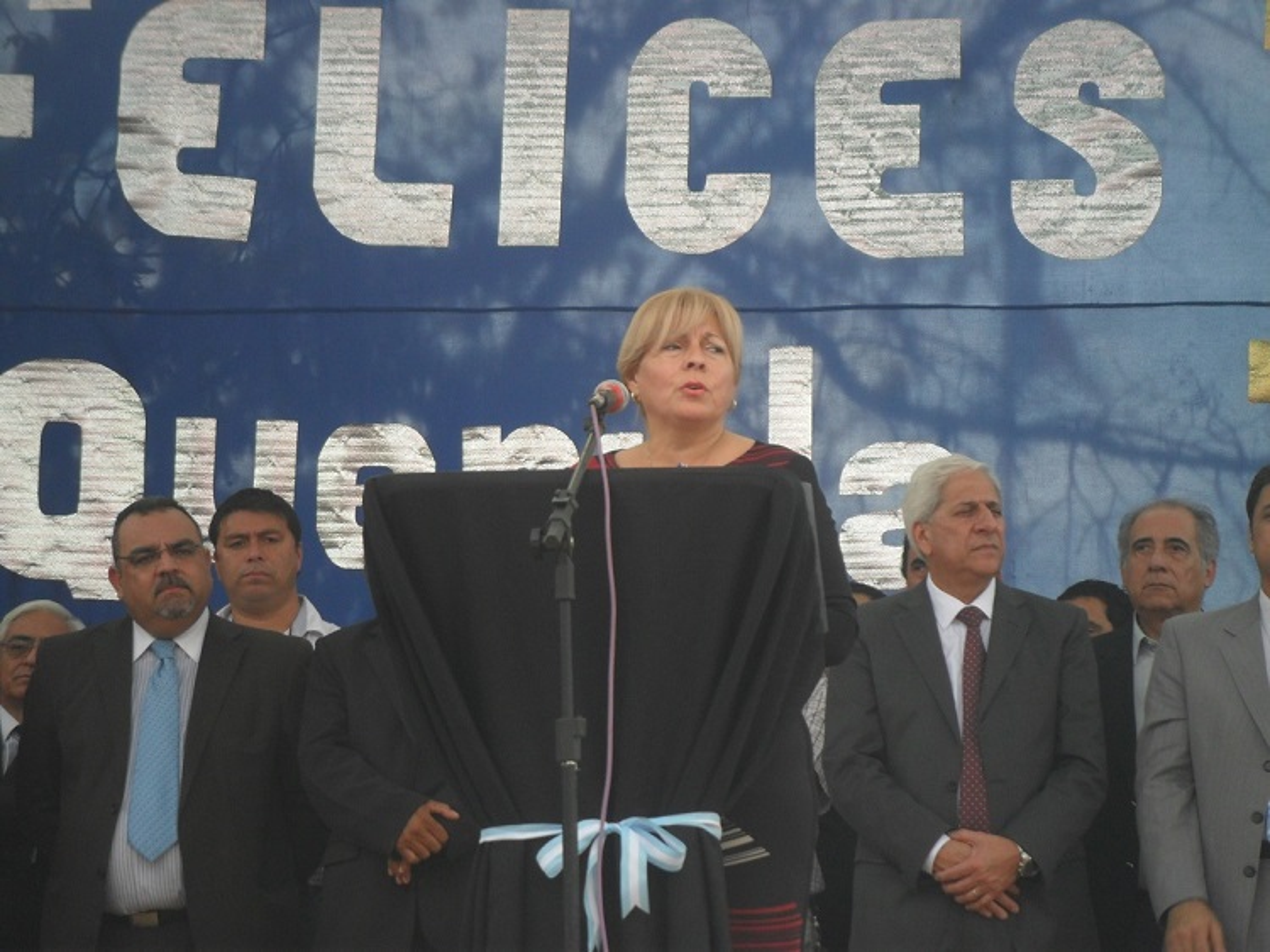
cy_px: 476
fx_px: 4951
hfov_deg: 14.6
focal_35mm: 135
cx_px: 635
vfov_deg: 11.0
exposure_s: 1/125
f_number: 5.9
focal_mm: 24.5
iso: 100
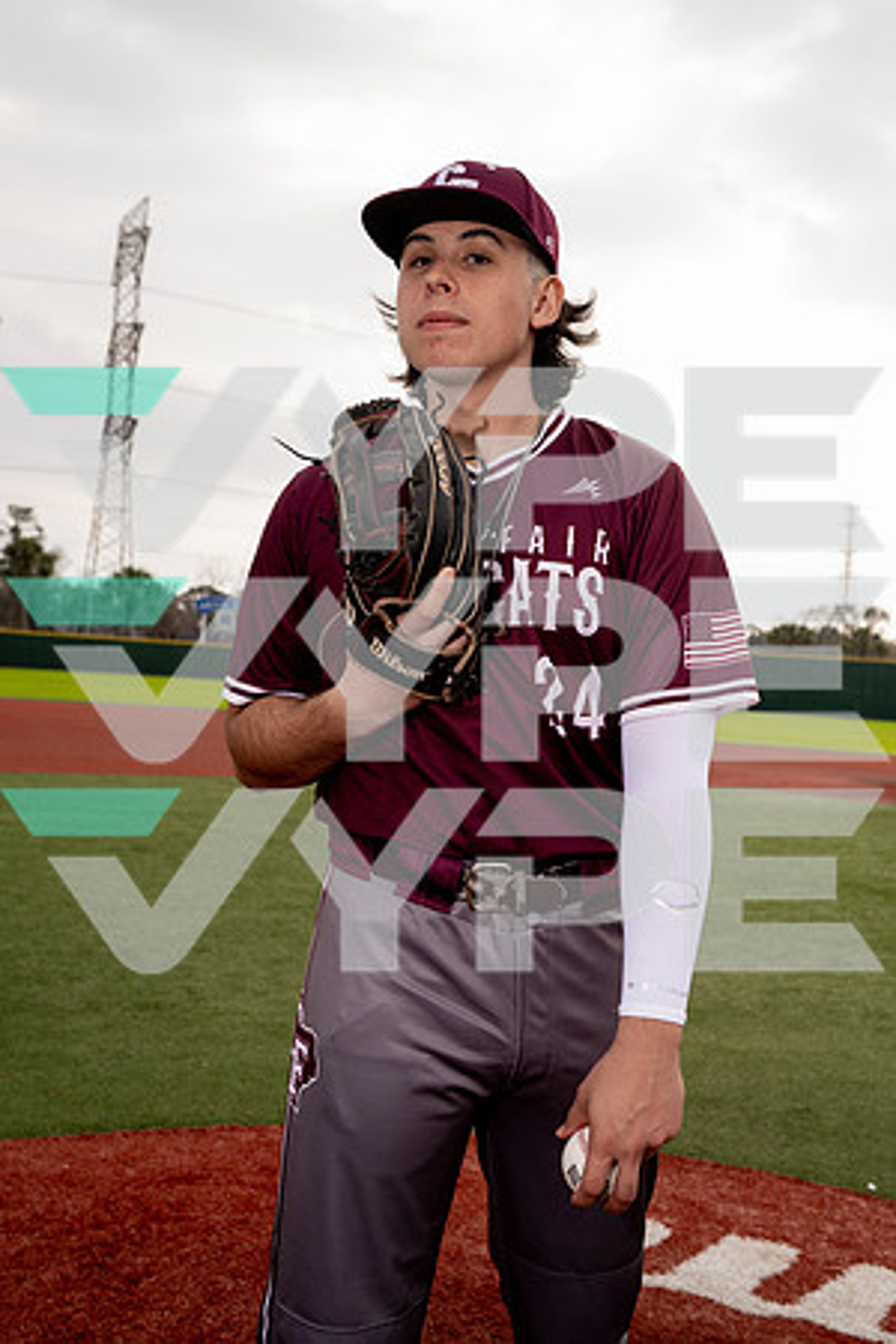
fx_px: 1307
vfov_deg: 54.4
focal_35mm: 35
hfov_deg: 37.9
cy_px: 672
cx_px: 448
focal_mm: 35
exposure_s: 1/250
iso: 125
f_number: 5
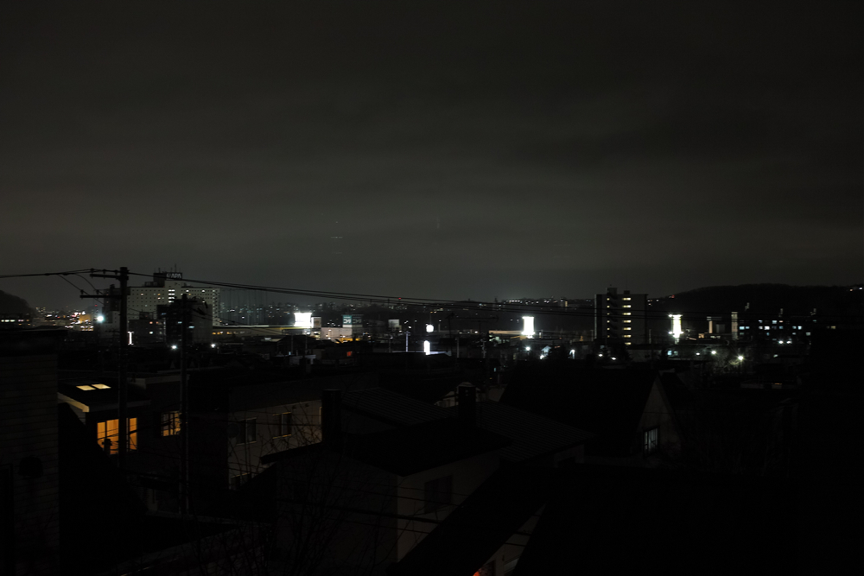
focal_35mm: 45
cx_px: 432
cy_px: 288
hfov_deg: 43.6
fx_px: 1080
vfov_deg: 29.9
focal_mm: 30
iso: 200
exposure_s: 1
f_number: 4
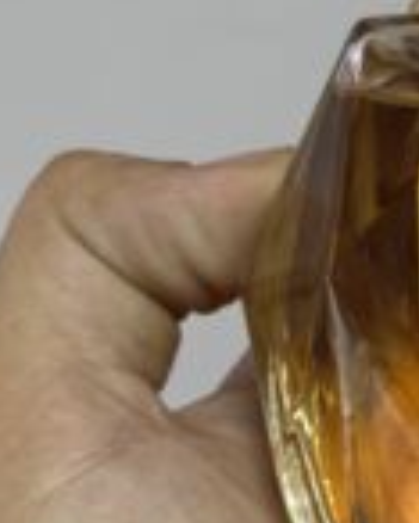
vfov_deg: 10.5
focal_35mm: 184
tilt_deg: -16.2
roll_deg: +0.5
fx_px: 2849
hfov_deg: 8.3
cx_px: 566
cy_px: 328
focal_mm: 6.76
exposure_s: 1/50
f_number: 1.78
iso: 64
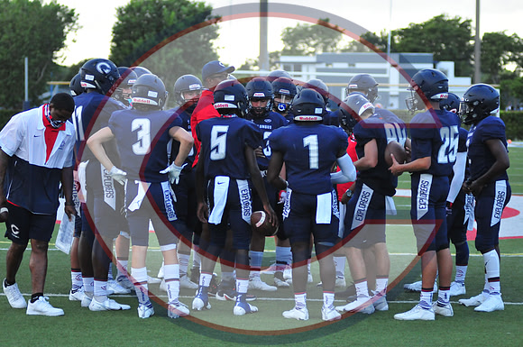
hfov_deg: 17.1
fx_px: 1741
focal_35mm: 120
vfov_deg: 11.4
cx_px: 262
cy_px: 174
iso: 1600
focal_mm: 80
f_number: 2.8
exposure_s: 1/3200
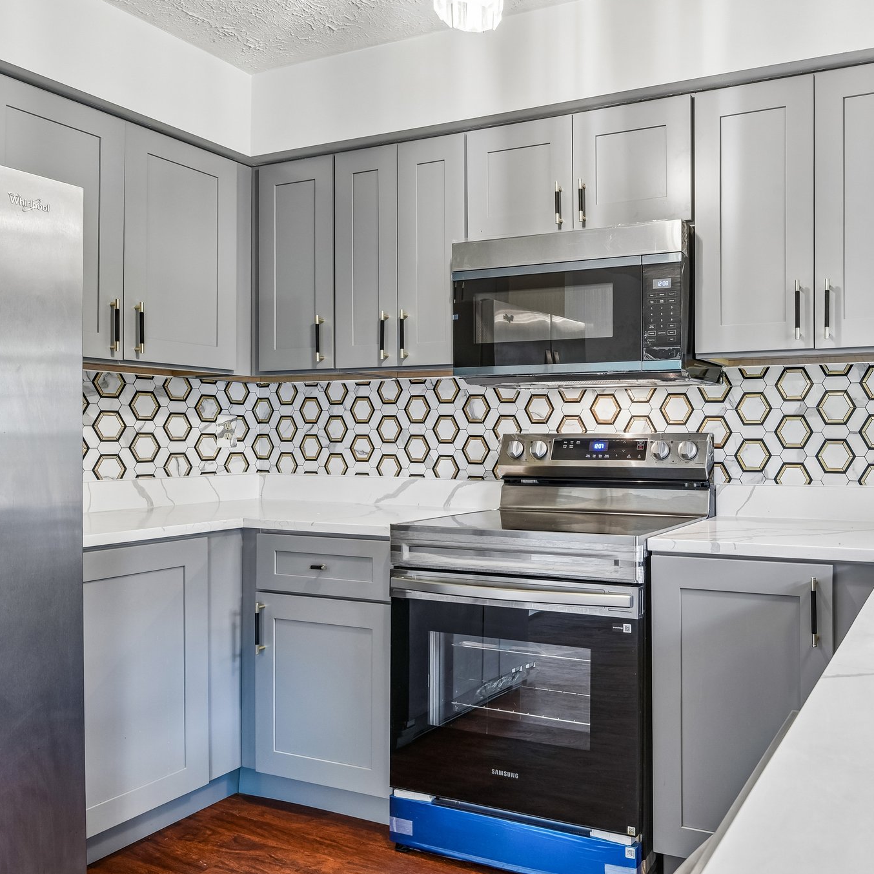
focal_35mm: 27
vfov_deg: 59.1
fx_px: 771
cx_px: 647
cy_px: 436
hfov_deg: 56.4
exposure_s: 1/8
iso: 400
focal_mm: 21
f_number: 8
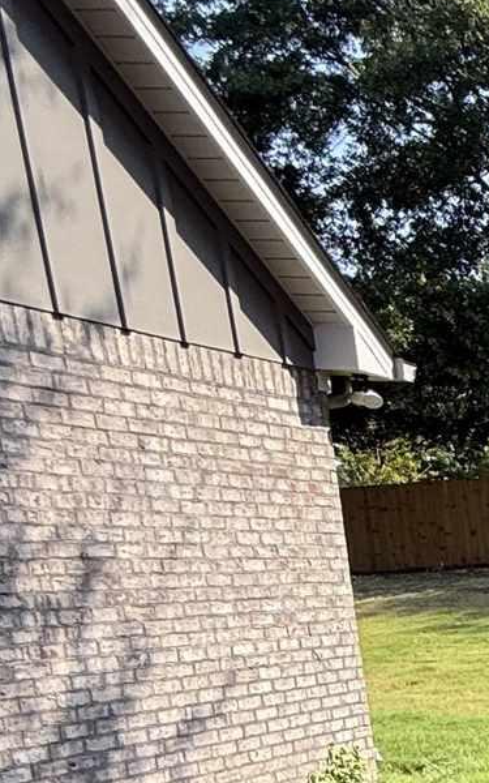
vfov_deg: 31.0
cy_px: 898
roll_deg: -2.1
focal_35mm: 57
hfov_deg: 15.6
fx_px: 1215
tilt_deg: -13.6
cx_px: 1084
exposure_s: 1/363
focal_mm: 2.22
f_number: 2.2
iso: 50
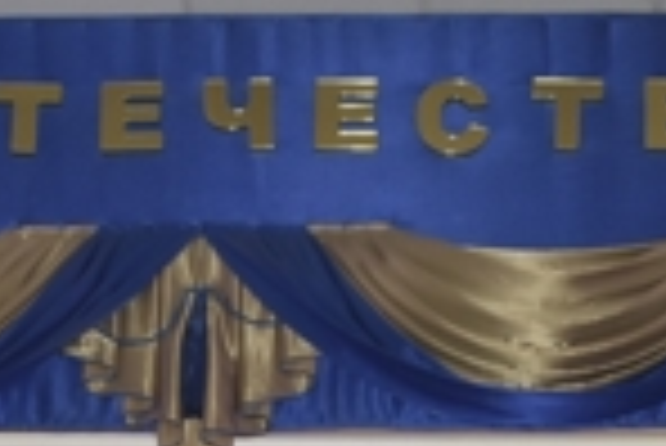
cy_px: 1050
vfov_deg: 7.7
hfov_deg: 12.3
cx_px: 299
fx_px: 3092
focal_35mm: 167
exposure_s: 1/125
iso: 640
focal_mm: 22
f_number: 3.5
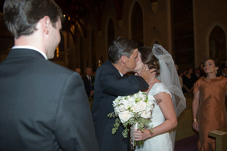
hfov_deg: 65.5
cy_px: 76
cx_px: 114
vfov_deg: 46.4
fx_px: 176
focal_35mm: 28
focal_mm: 28
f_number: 3.2
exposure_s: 1/100
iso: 1600
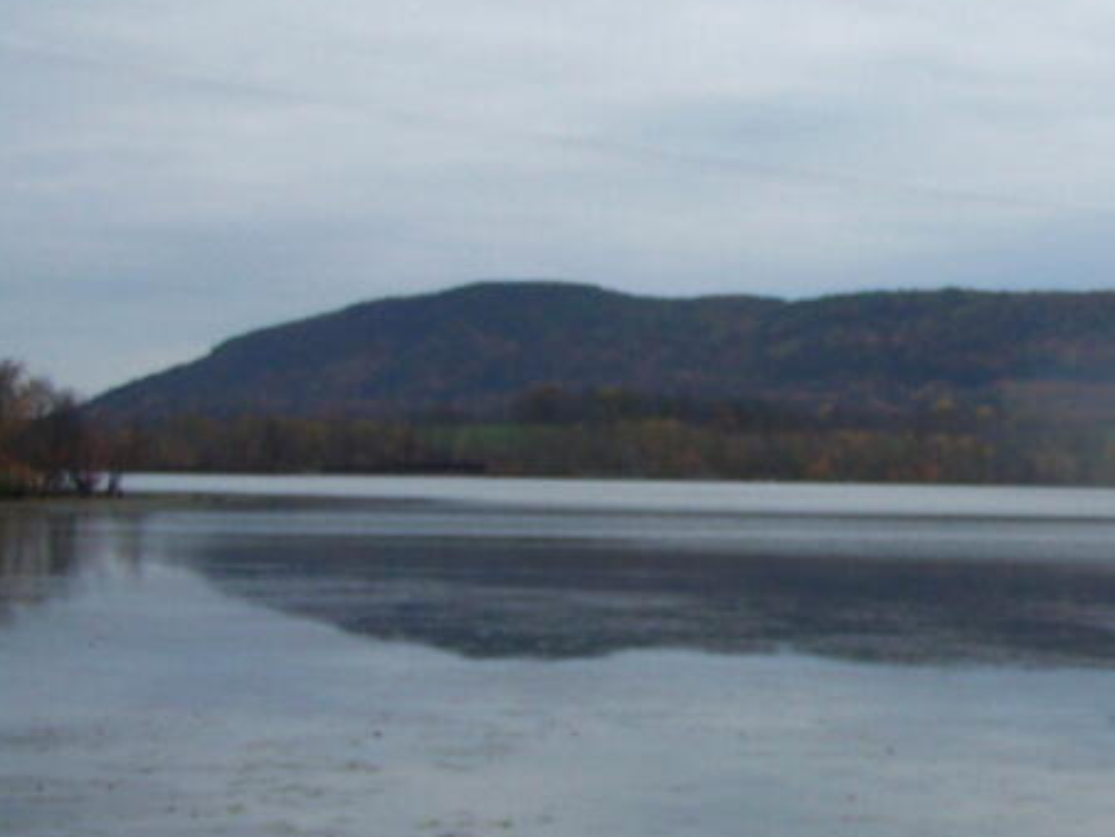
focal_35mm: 86
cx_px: 1174
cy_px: 420
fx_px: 2770
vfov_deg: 17.2
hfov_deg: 21.7
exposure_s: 1/640
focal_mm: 6.3
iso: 80
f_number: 2.8
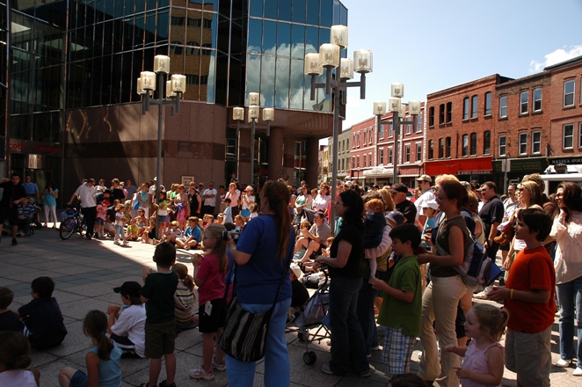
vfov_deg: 47.8
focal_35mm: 27
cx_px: 291
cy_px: 194
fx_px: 436
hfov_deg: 67.4
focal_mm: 18
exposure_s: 1/200
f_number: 7.1
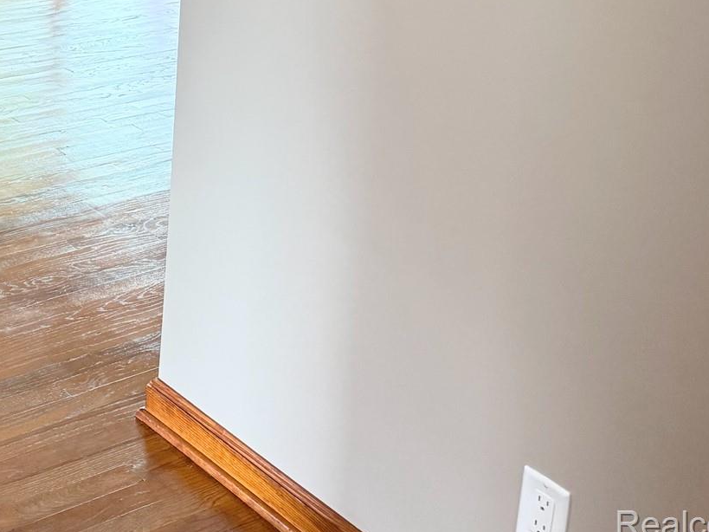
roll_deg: -1.0
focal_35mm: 60
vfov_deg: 22.4
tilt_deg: -9.1
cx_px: -100
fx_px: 1229
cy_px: -116
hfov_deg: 28.7
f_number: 1.78
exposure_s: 1/120
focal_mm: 6.76
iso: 250
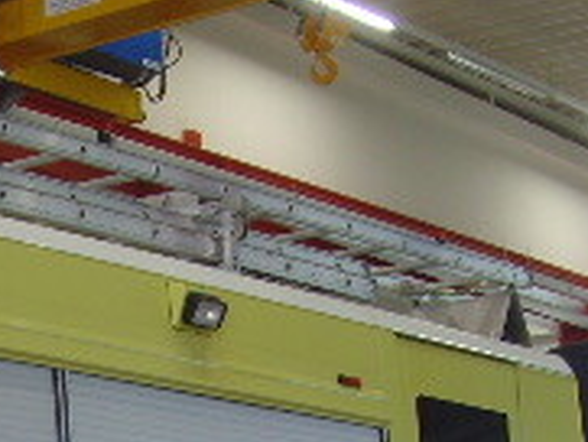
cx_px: -130
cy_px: 712
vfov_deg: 10.3
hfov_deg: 13.8
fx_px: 2346
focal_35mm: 138
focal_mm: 6.6
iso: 120
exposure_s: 1/45
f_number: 3.5
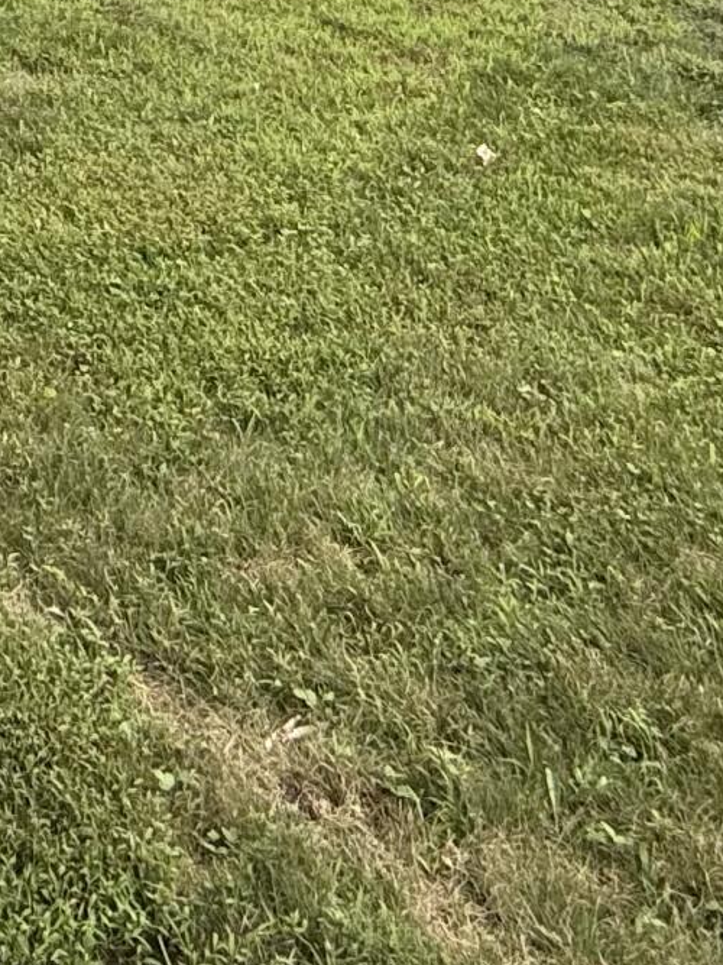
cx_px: -101
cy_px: -477
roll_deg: -0.1
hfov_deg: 21.9
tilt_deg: +1.2
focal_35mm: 63
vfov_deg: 24.2
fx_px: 1755
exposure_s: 1/607
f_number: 2.2
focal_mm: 2.22
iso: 64
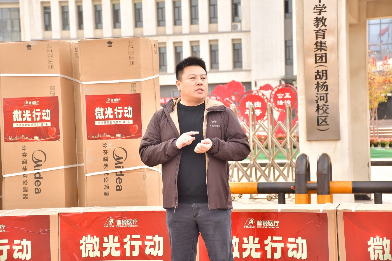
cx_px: 196
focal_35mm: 93
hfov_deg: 21.9
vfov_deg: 14.7
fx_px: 1012
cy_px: 130
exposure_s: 1/640
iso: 500
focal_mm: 62
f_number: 5
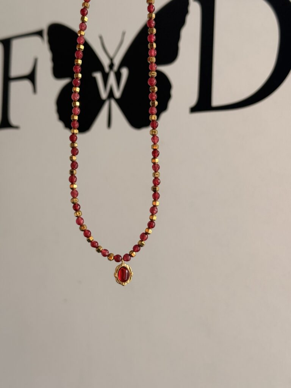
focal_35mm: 48
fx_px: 538
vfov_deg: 39.7
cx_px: 146
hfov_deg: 30.3
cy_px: 194
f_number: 1.78
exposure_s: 1/94
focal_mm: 6.76
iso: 100
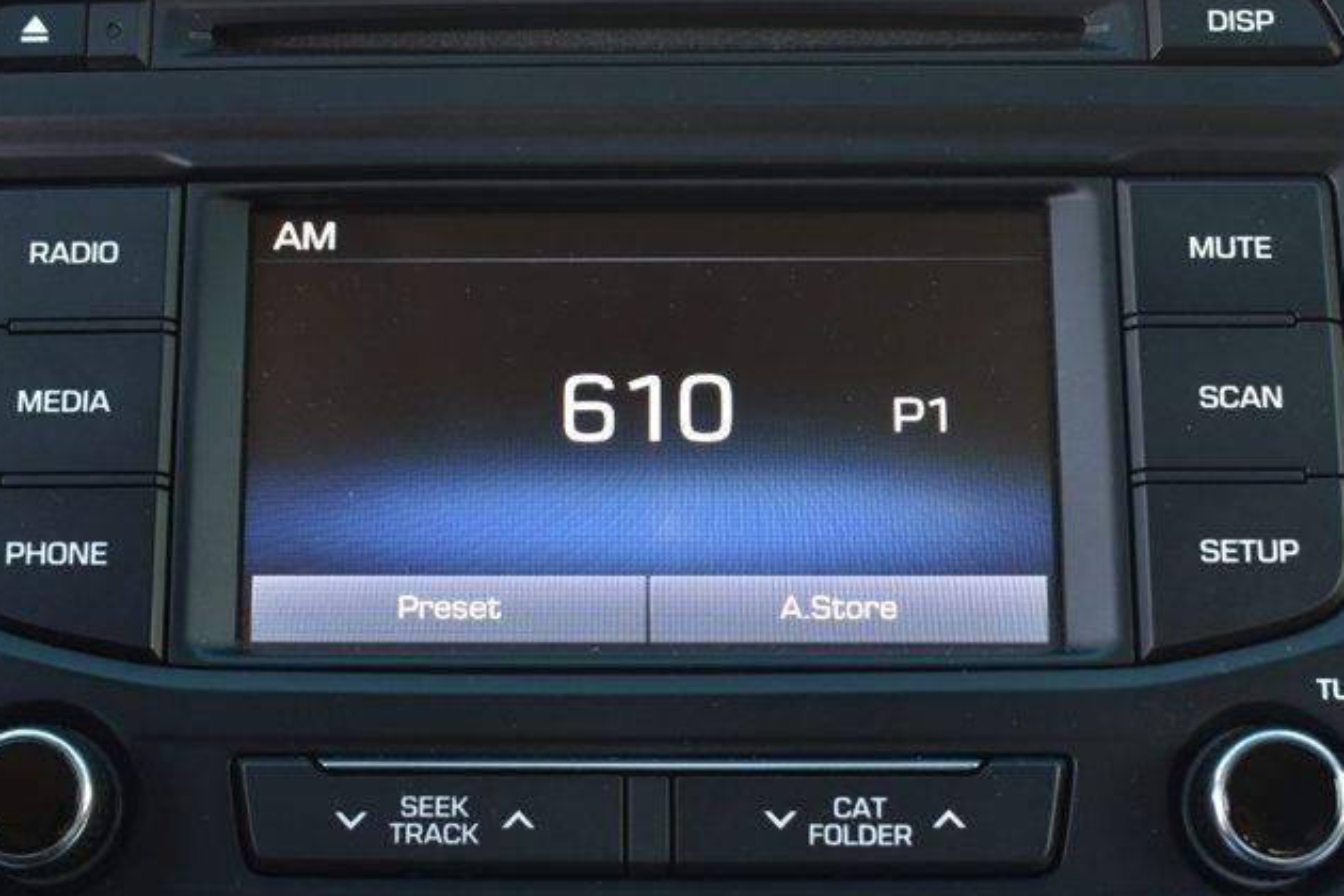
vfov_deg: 17.5
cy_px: 448
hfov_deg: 26.0
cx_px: 567
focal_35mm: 78
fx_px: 2912
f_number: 6.3
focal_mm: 32
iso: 400
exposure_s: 1/20
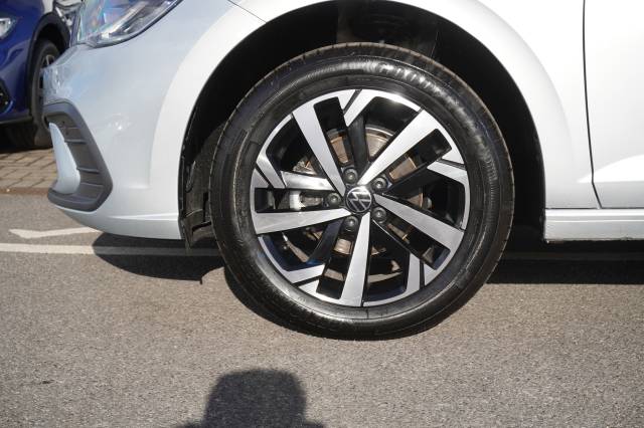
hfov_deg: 40.0
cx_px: 322
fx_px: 885
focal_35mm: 50
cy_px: 214
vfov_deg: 27.2
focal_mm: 33
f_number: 5.6
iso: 100
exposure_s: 1/200
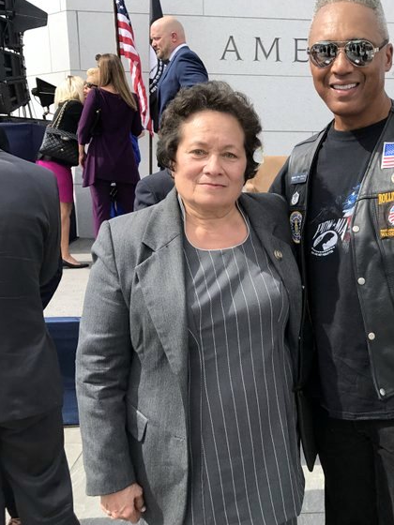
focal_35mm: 40
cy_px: 259
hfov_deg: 34.9
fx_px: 607
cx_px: 312
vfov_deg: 46.8
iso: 20
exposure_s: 1/1294
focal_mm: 3.99
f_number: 1.8
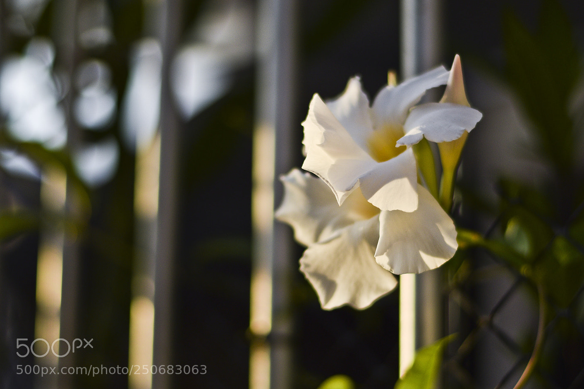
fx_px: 1379
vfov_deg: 16.1
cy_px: 182
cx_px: 321
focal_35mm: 85
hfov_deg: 23.9
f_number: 1.8
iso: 100
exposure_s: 1/3200
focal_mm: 50
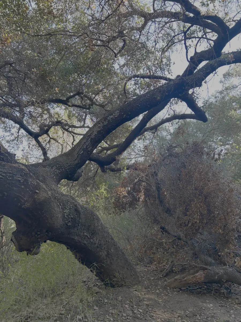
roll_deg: -2.9
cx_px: 120
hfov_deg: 53.1
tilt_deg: +20.2
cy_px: 161
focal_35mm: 26
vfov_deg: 67.3
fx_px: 241
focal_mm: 5.7
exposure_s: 1/121
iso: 50
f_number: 1.5
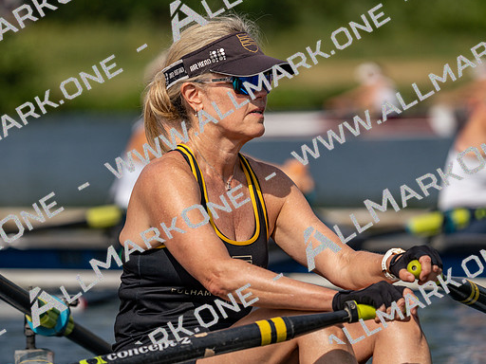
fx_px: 5490
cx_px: 222
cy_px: 182
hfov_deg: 5.1
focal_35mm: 391
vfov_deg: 3.8
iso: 160
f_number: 6.3
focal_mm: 359
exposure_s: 1/1600
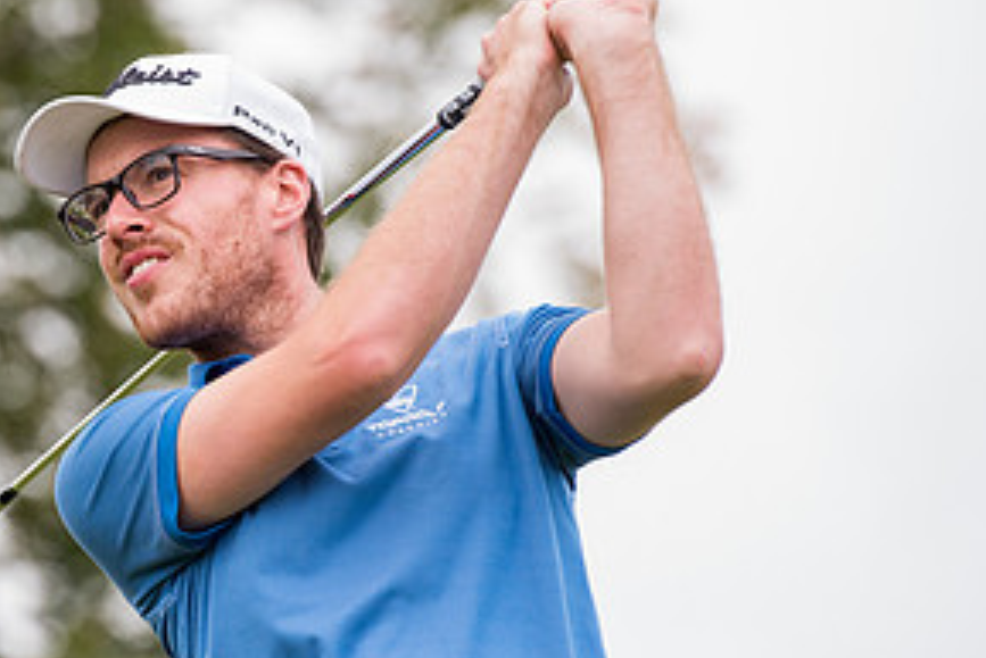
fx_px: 11015
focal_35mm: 402
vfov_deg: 3.4
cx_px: 75
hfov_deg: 5.1
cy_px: 462
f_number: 4
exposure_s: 1/1000
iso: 800
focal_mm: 200
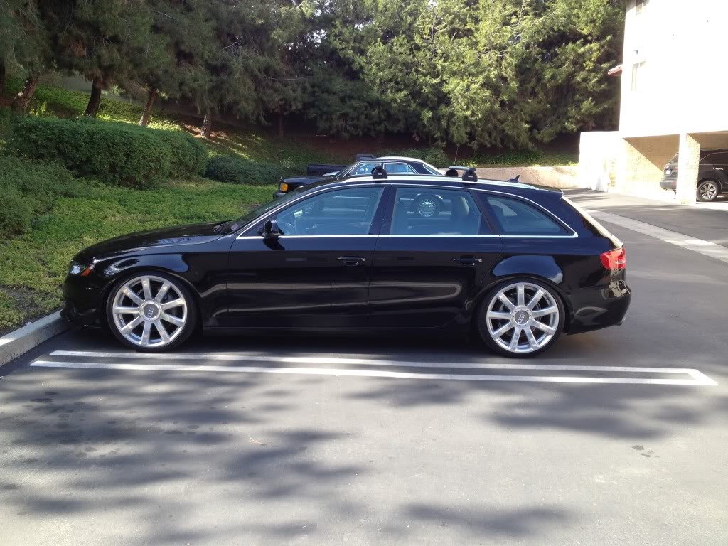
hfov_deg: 52.6
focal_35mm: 35
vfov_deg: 40.7
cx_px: 364
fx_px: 736
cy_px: 273
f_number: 2.4
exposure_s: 1/229
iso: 64
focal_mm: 4.3
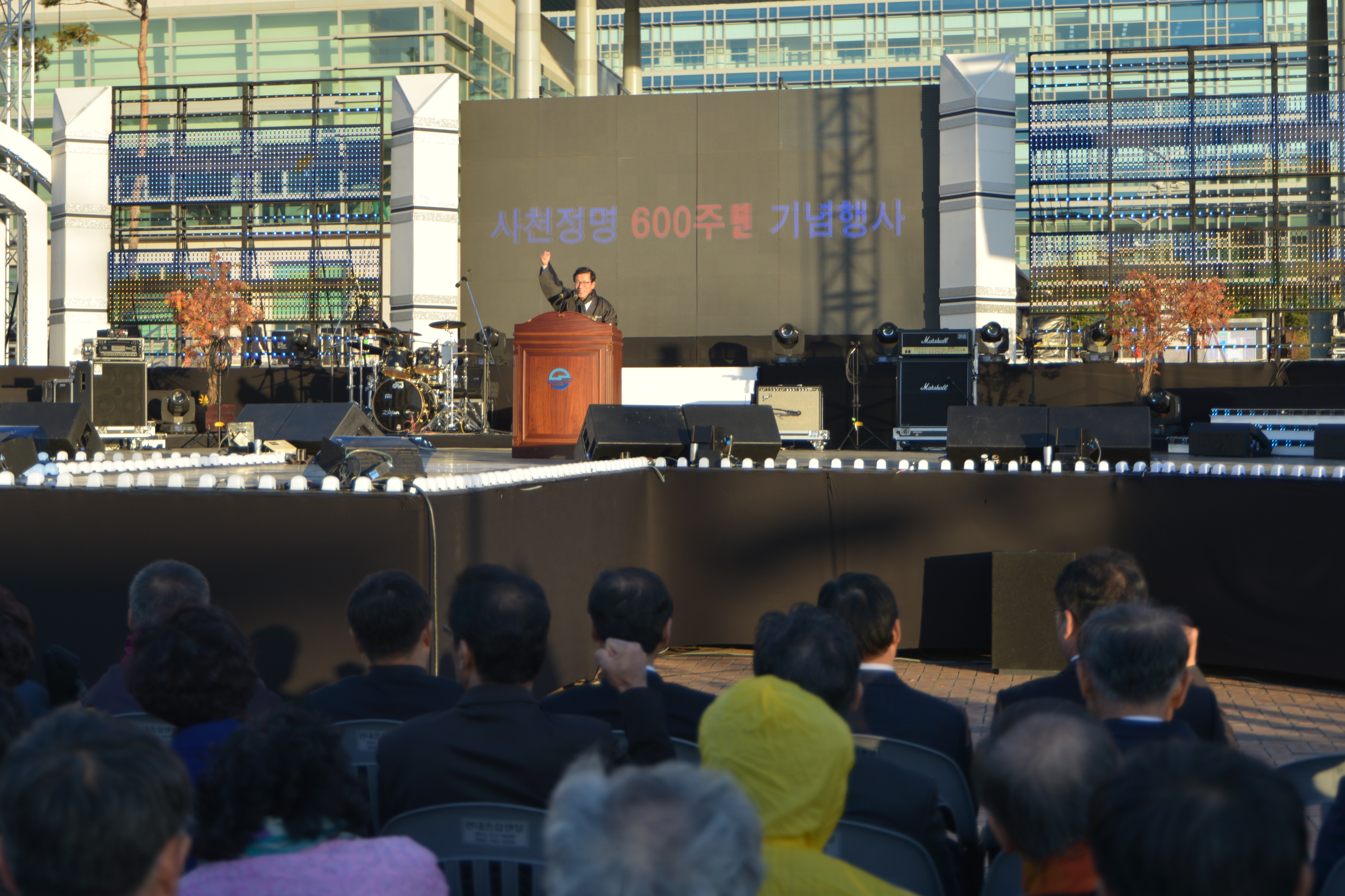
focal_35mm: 55
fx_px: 2055
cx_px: 570
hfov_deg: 36.2
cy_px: 393
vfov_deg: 24.6
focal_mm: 45
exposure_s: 1/250
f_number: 4.5
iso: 100
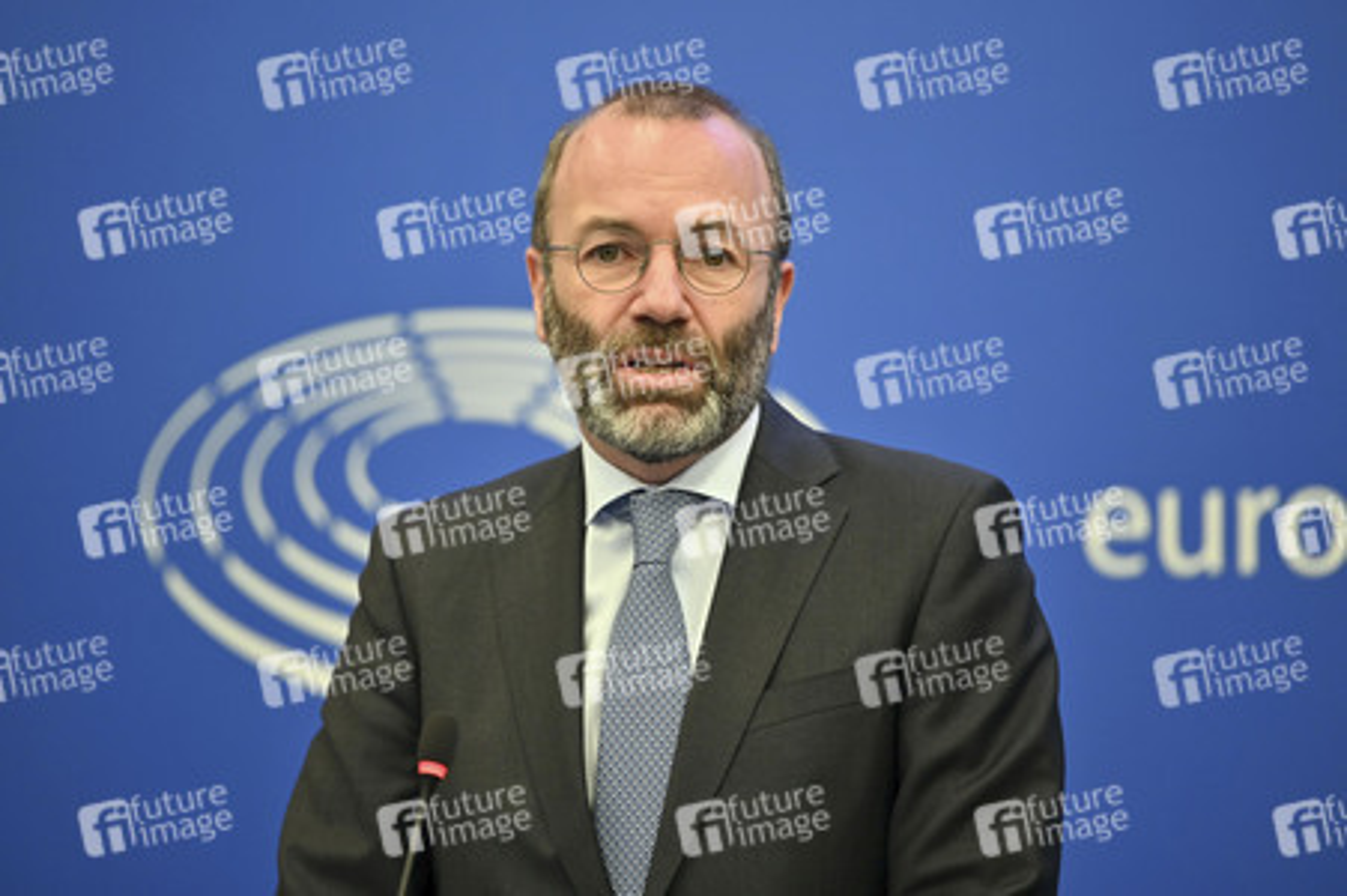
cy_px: 448
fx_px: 7104
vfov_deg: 7.2
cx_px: 674
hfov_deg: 10.8
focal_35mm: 190
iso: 640
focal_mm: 190
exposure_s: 1/160
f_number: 2.8
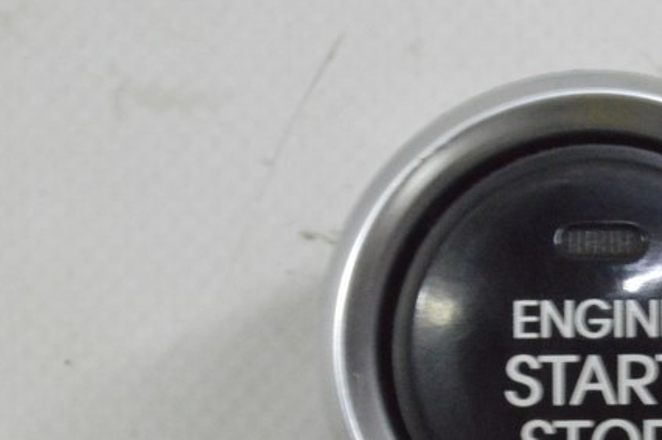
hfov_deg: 11.8
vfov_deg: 7.9
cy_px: 352
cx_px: 623
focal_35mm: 173
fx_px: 3178
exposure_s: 1/20
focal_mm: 48
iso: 6400
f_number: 20
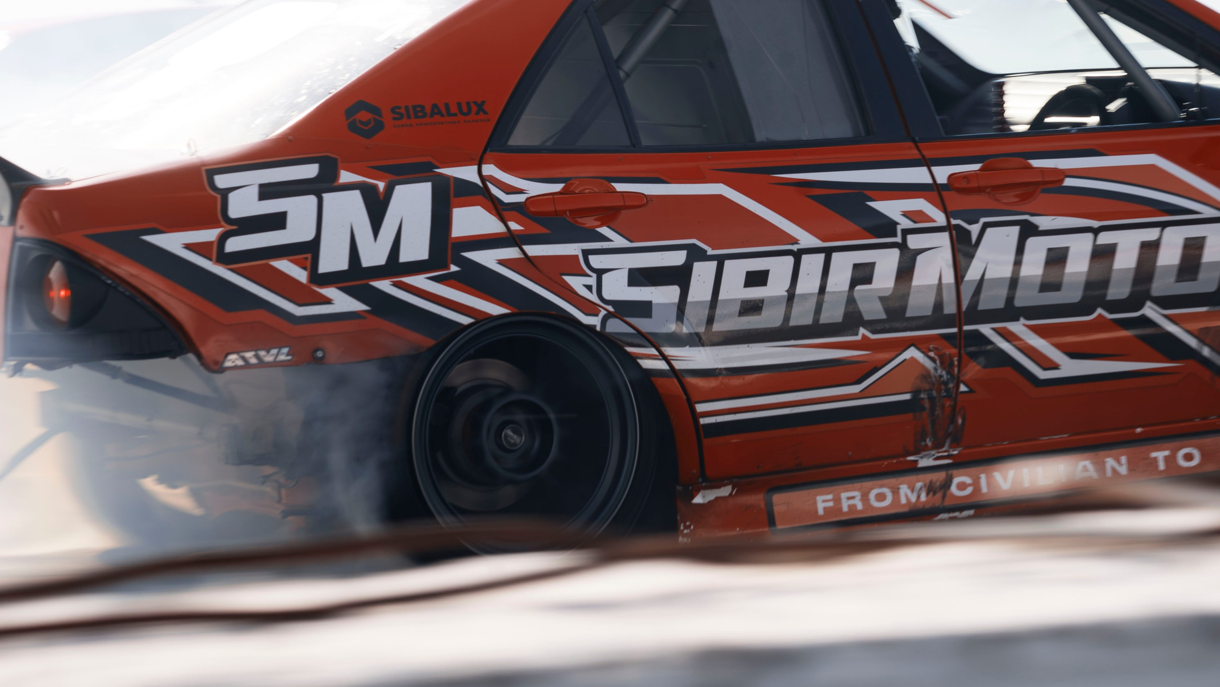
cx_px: 610
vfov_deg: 7.7
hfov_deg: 13.7
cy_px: 344
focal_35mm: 157
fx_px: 5083
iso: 100
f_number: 10
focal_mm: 100
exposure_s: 1/125
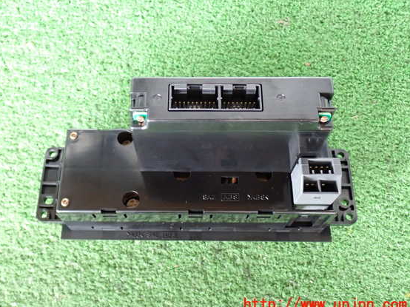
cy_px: 148
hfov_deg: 47.8
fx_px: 462
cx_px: 189
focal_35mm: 39
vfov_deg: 36.8
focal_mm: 6.37
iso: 800
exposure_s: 1/40
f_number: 2.5
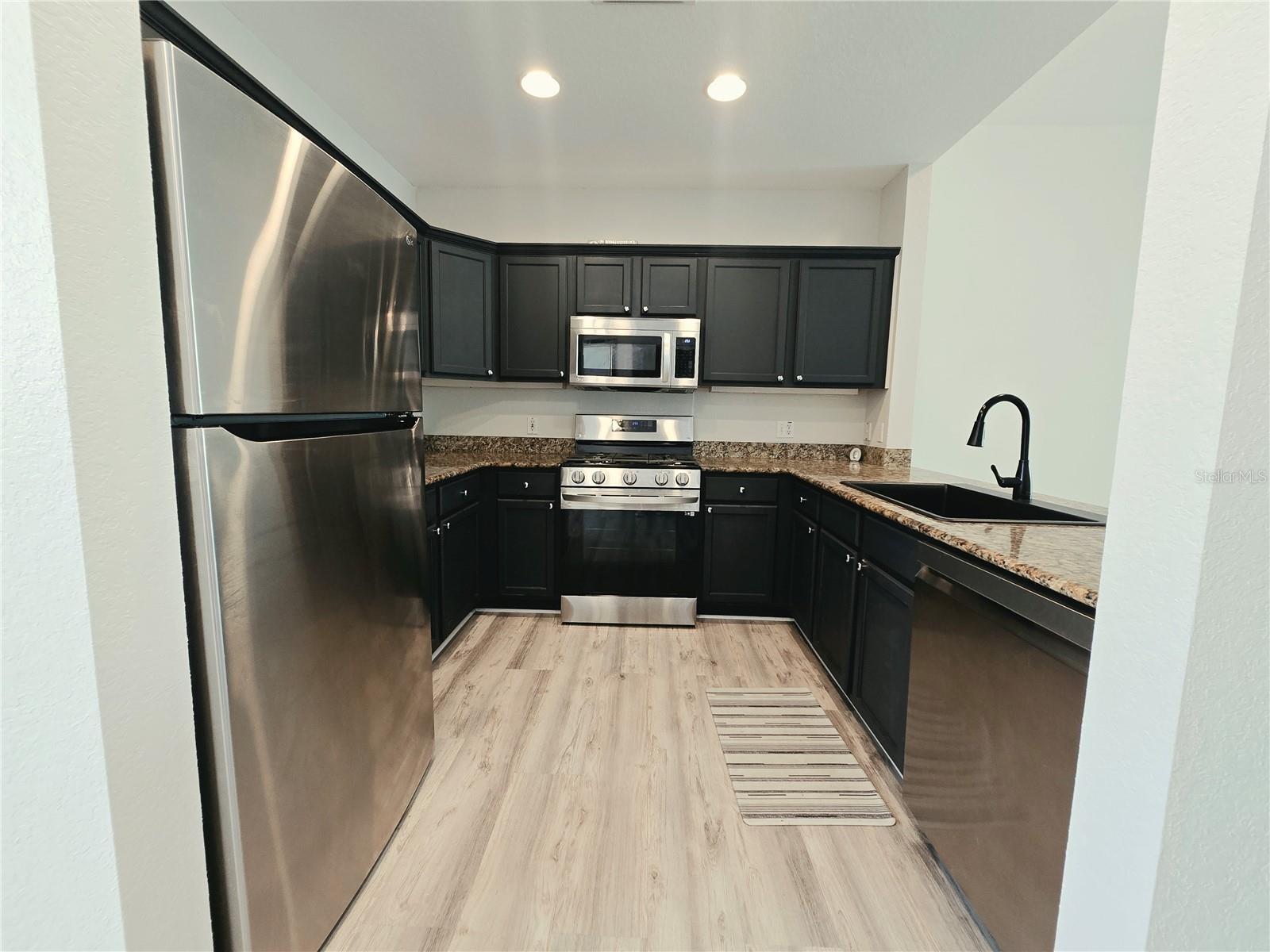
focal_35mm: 13
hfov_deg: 106.2
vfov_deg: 89.9
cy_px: 476
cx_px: 635
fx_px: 477
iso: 160
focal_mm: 2.2
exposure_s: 1/60
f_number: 2.2
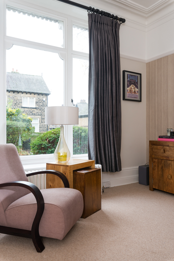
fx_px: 217
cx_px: 87
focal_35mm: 30
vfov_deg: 61.9
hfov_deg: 43.6
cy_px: 130
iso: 400
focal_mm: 30
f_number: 9
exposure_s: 1/25
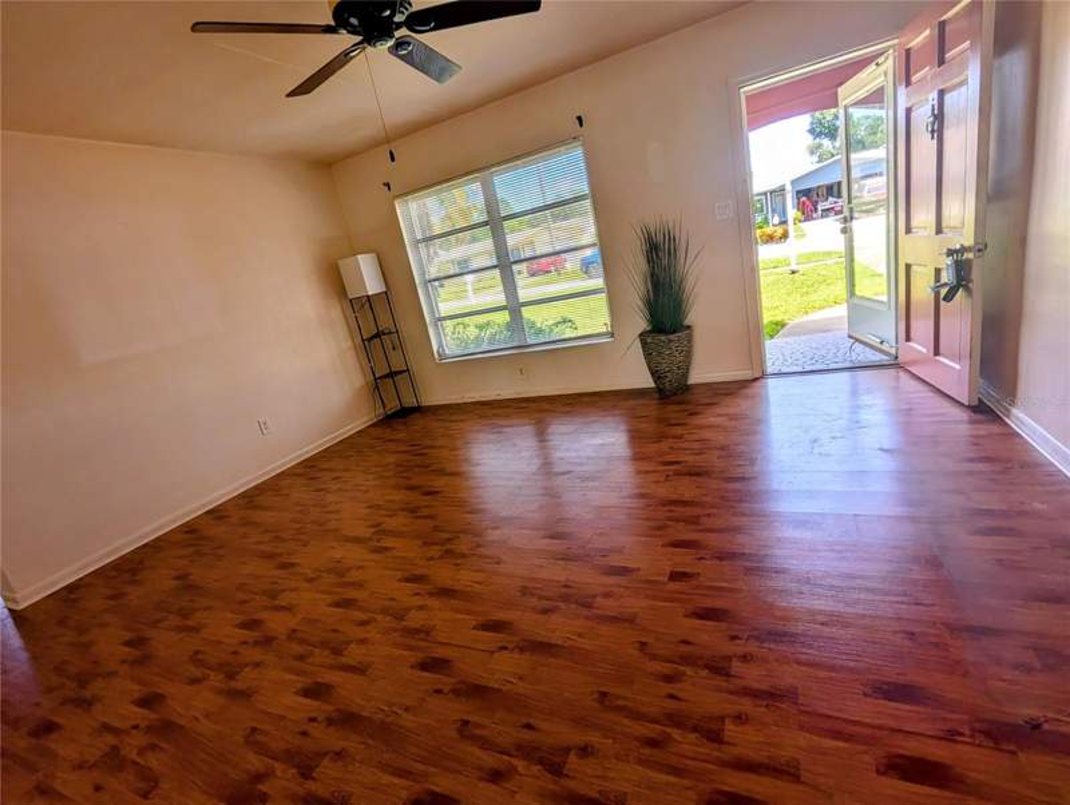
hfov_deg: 110.5
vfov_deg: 94.6
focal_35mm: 12
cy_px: 402
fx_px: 371
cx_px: 535
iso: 50
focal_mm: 2.02
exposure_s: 1/424
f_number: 1.7
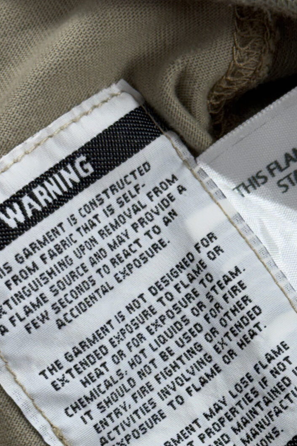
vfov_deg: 16.8
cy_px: 367
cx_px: 229
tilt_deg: -75.7
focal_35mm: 121
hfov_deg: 11.3
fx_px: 1497
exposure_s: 1/60
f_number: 1.78
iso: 50
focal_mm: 6.76
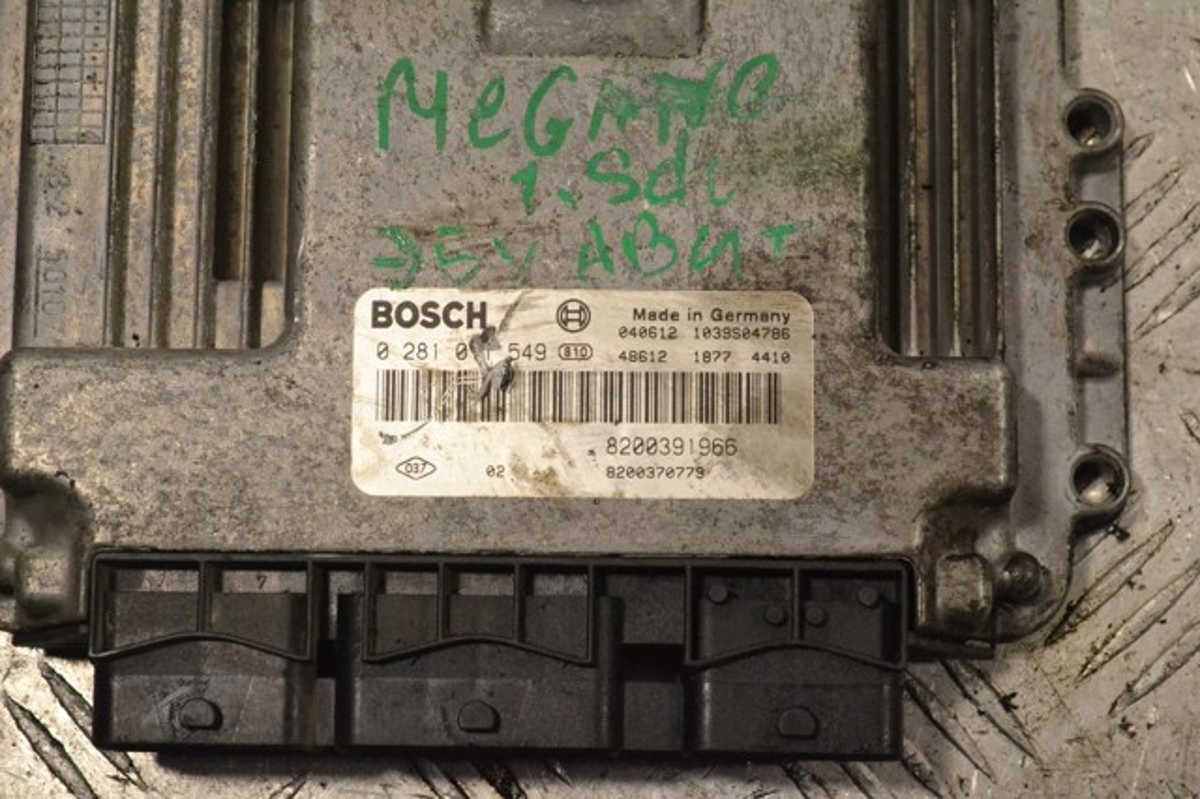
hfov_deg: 24.6
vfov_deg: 16.5
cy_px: 400
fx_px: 2748
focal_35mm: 82
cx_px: 600
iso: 3200
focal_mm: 55
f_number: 11
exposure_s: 1/500
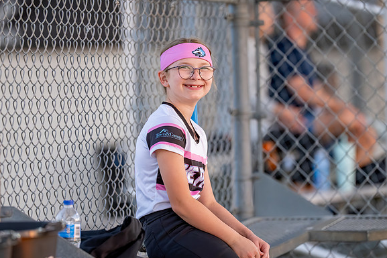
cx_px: 200
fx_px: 3043
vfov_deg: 4.9
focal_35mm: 283
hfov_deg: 7.3
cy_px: 128
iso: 1600
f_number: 2.8
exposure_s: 1/800
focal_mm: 200
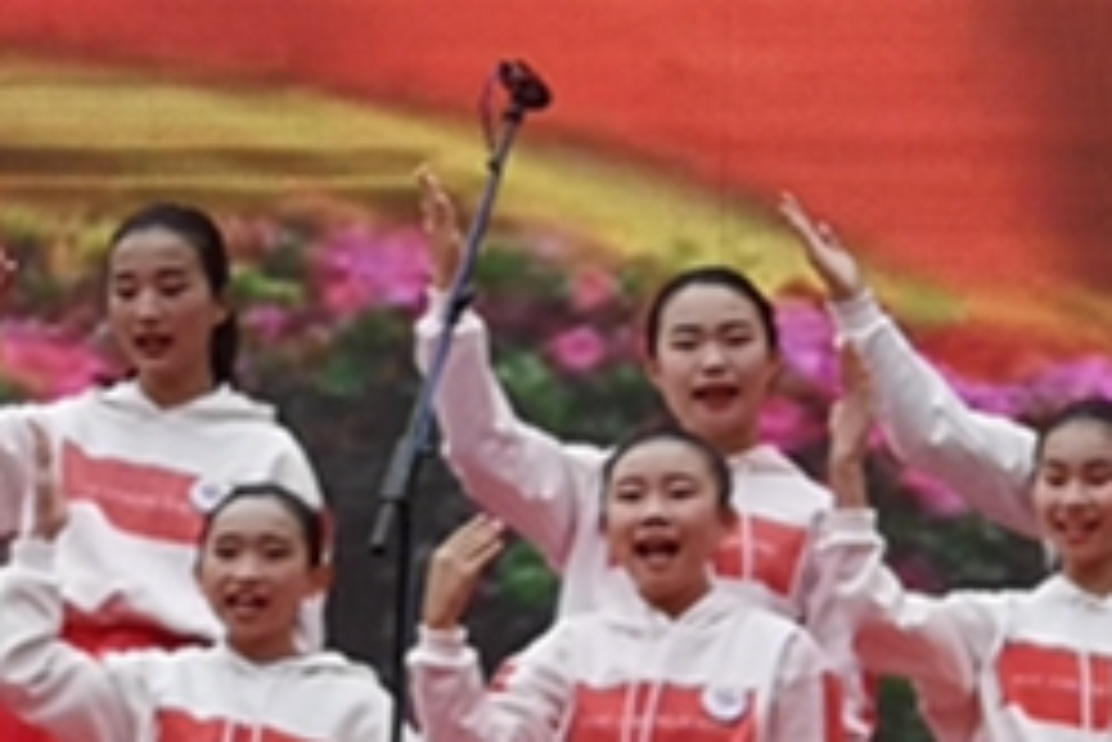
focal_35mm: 220
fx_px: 6799
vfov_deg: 6.3
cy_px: 279
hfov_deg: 8.9
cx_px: 2161
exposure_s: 1/618
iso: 50
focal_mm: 3.95
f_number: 1.8
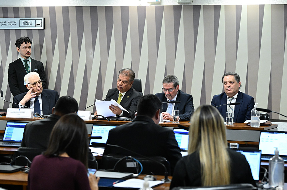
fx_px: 836
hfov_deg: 19.5
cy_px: 95
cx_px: 144
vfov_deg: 13.0
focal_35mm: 105
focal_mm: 70
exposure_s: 1/200
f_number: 4
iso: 4000
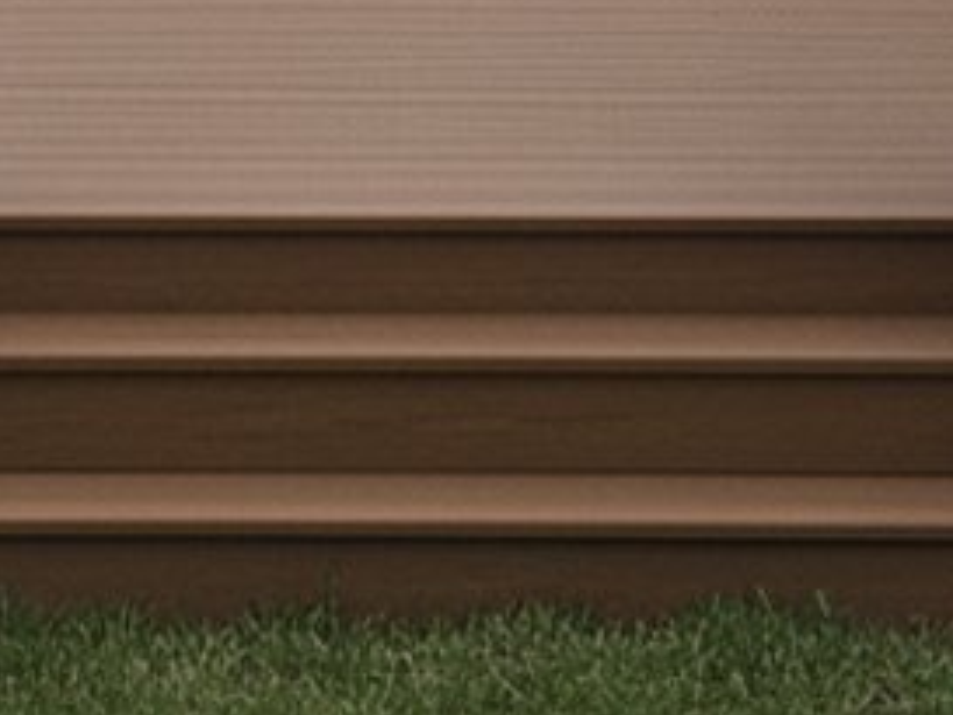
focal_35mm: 101
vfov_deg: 14.0
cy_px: -241
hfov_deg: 19.4
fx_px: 2782
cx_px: 328
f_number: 1.8
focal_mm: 6.4
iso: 256
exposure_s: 1/269
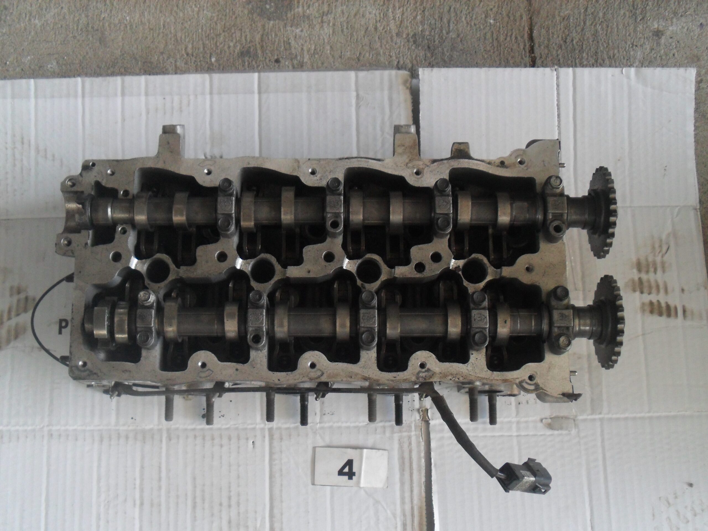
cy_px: 266
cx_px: 354
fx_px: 716
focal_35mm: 35
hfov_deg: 52.6
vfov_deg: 40.7
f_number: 3
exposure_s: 1/45
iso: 160
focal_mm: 6.3
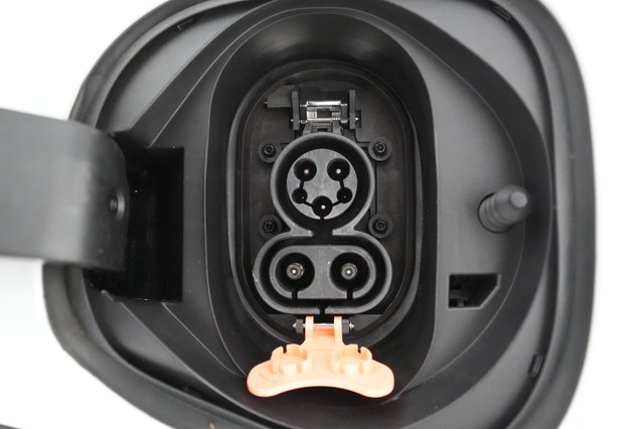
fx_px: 501
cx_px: 322
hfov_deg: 65.5
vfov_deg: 46.4
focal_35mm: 28
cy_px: 214
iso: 12800
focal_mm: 28
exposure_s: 1/100
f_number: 4.5
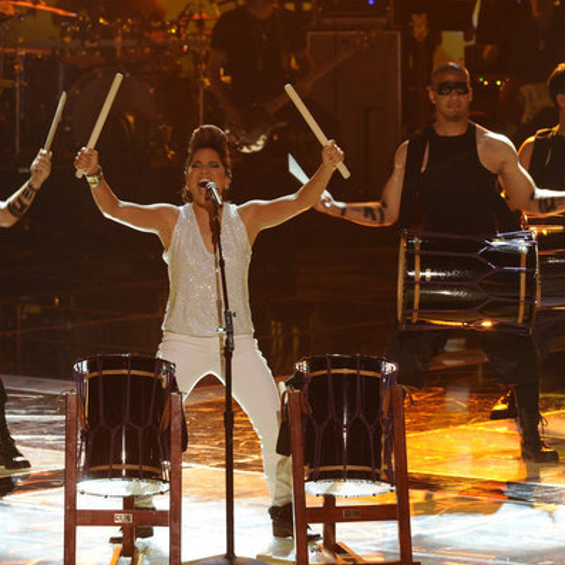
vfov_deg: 6.8
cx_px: 221
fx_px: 4746
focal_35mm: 257
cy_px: 282
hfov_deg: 6.8
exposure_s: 1/125
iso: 3200
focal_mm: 200
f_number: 7.1
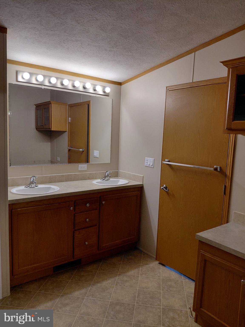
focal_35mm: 25
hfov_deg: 54.9
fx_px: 236
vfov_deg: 69.4
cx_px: 122
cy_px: 164
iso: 125
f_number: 1.8
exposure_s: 1/120
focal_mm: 4.69
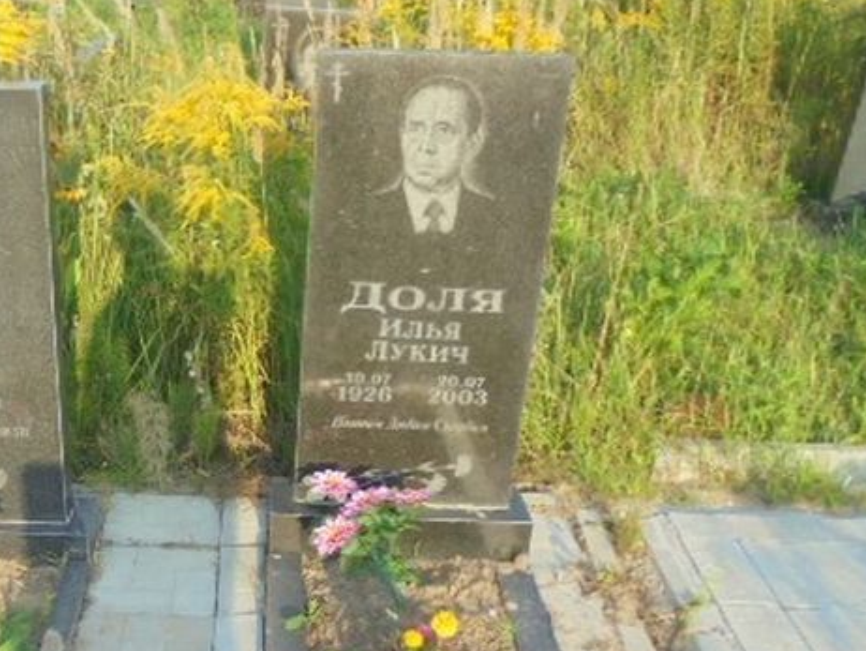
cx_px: 131
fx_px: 1126
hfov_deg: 39.8
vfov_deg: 31.4
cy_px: 514
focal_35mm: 45
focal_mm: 4.6
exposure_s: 1/250
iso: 100
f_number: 3.5
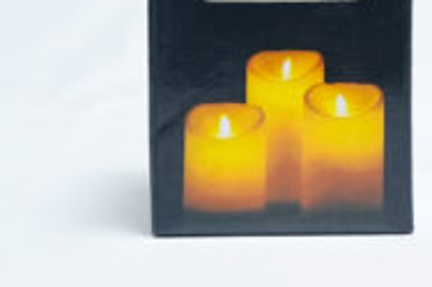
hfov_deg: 17.2
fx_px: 1427
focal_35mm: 119
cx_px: 285
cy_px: -8
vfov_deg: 11.4
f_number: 8
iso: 2500
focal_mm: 35
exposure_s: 1/160
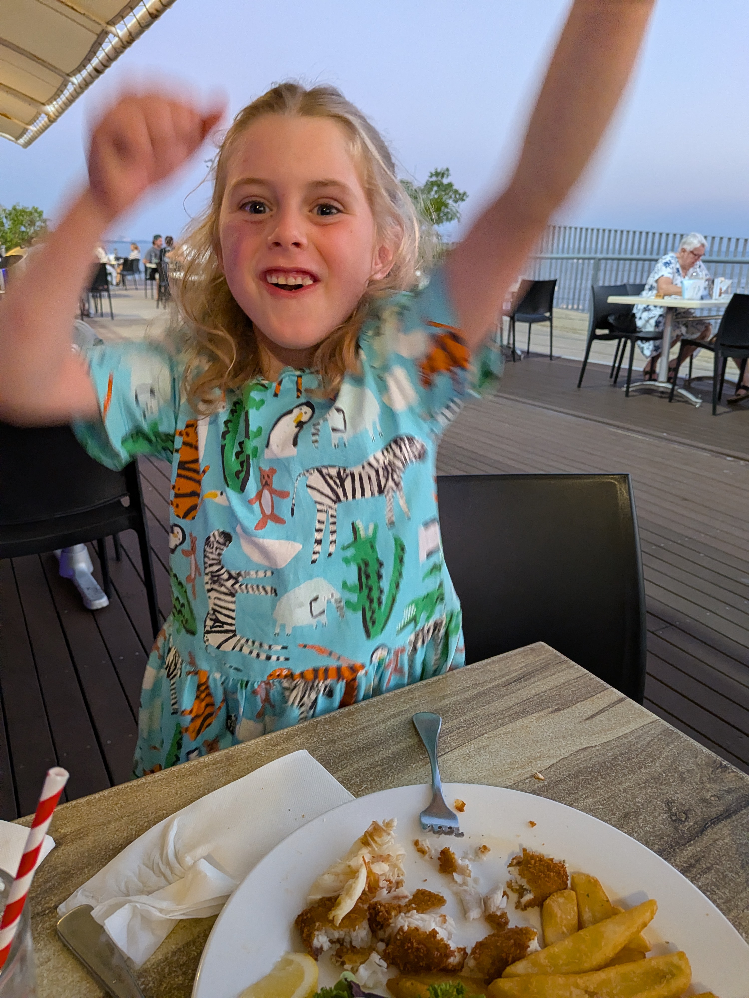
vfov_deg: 71.6
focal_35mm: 24
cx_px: 374
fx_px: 692
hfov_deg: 56.8
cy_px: 499
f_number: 1.7
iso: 437
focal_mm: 4.53
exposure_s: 1/100
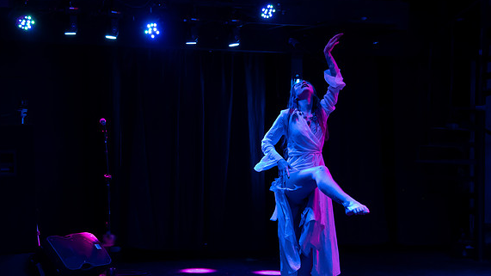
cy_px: 148
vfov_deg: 17.0
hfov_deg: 29.7
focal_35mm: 71
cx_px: 192
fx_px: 924
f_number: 4
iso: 8000
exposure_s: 1/200
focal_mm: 52
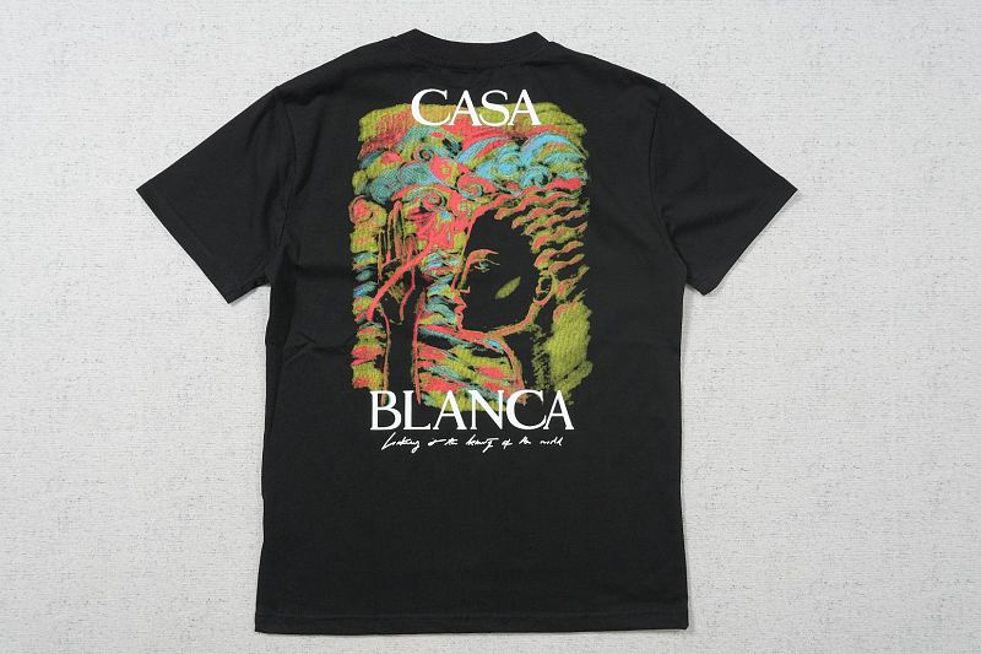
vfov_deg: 40.0
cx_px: 490
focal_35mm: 33
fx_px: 899
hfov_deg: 57.2
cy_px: 327
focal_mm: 22
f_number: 10
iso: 1600
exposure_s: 1/100
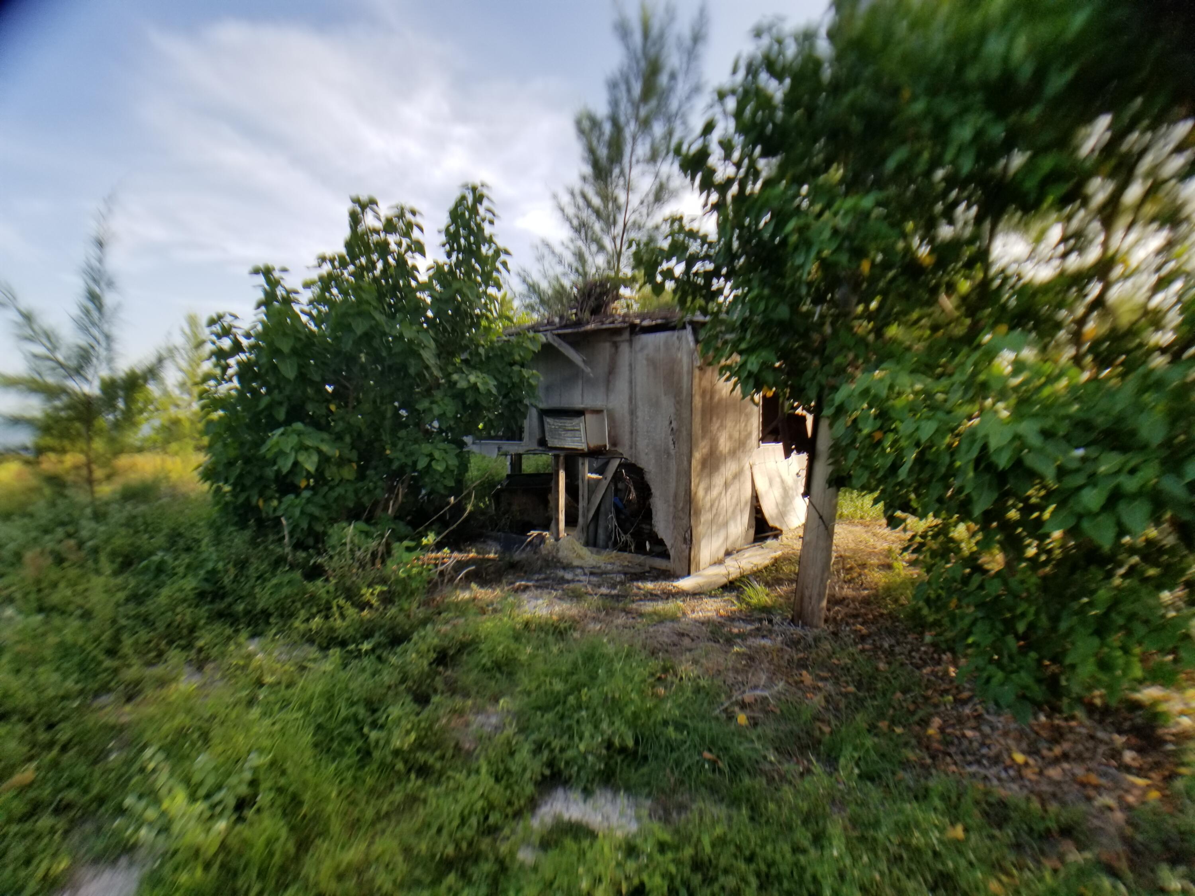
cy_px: 448
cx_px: 598
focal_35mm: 26
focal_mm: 4.3
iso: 50
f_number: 1.7
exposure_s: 1/1053
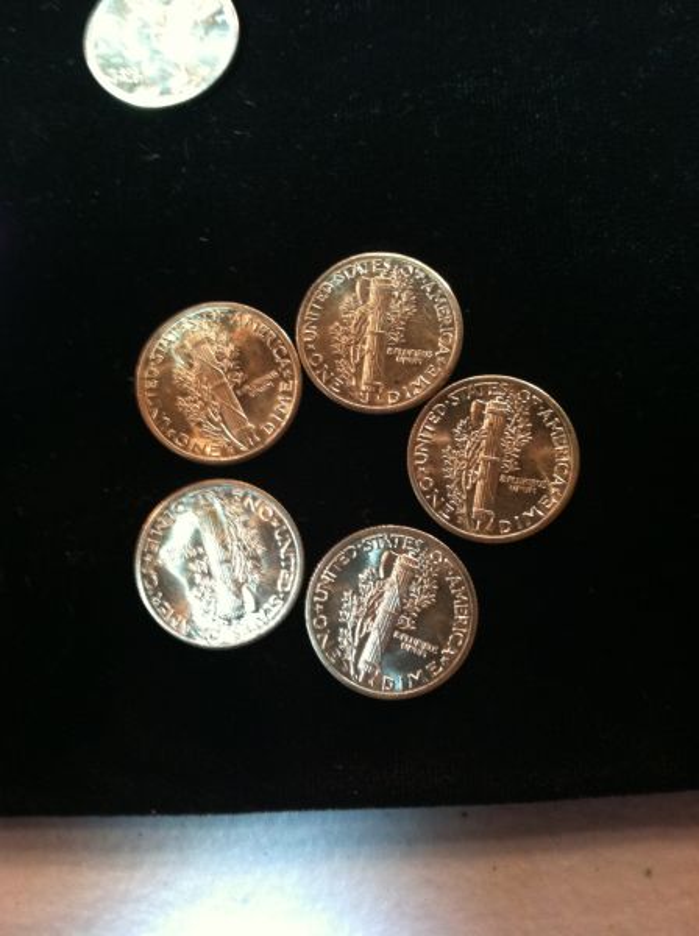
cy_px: 468
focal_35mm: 35
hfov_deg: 40.6
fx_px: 945
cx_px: 350
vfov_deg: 52.7
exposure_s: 1/15
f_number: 2.8
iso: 250
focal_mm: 3.85
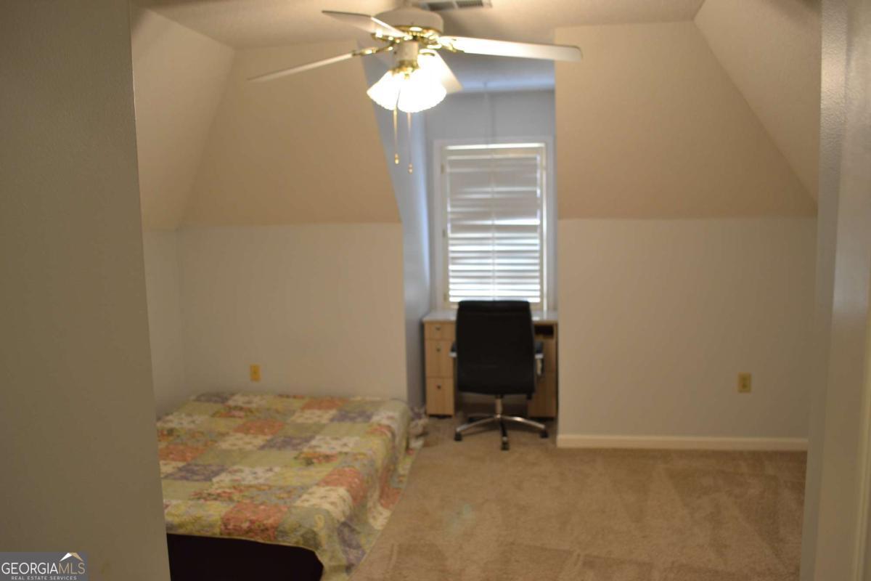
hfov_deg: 61.9
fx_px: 726
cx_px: 436
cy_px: 290
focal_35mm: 30
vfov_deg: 43.6
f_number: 3.8
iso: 400
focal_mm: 20
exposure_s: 1/15
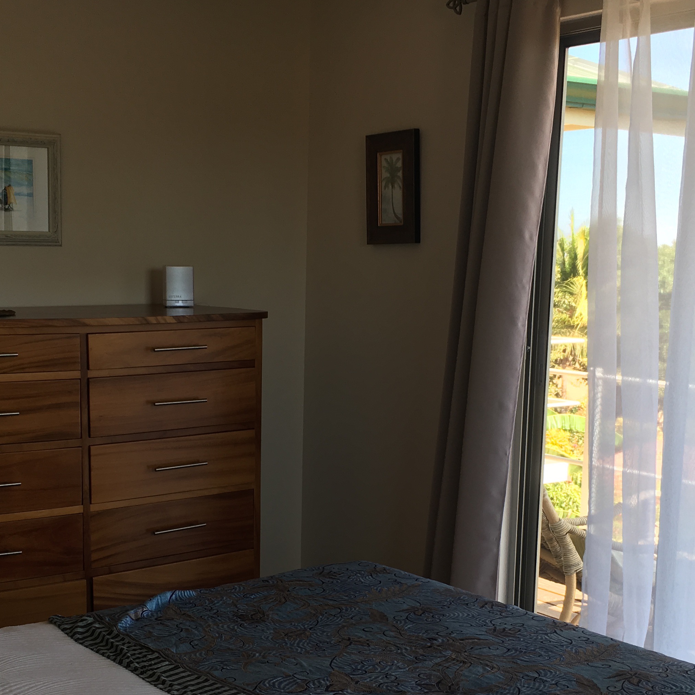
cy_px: 463
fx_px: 1158
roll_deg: -0.9
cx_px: 313
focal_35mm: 51
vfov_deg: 33.1
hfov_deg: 33.4
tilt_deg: -10.0
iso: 25
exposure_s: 1/159
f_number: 2.2
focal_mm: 4.15
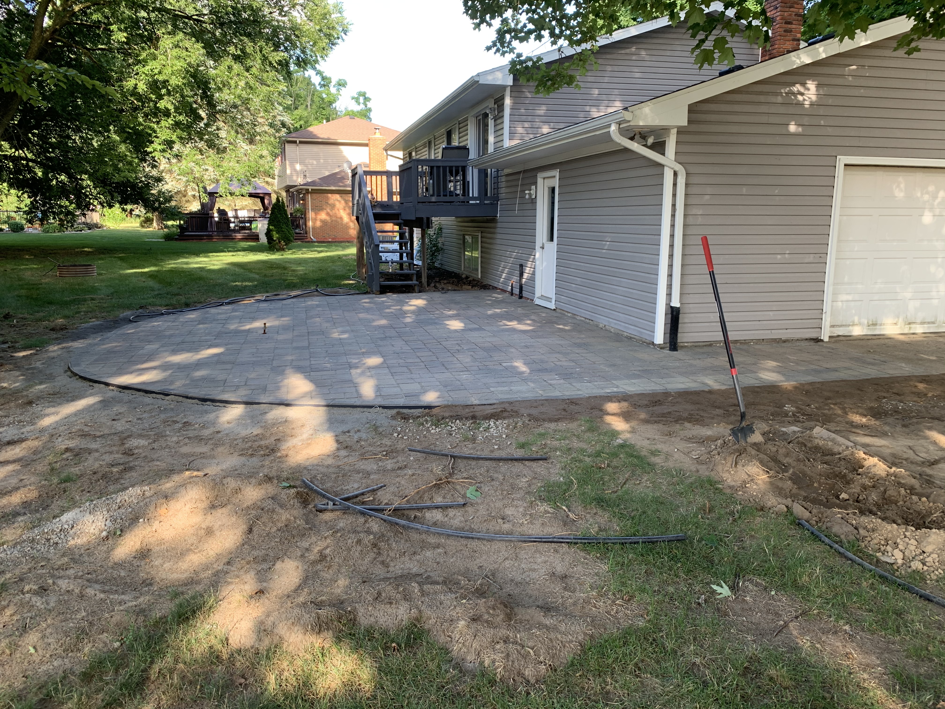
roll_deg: -0.7
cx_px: 472
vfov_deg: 53.1
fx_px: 710
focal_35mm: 26
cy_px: 354
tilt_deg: -9.4
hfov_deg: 67.3
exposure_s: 1/122
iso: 25
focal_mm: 4.25
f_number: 1.8
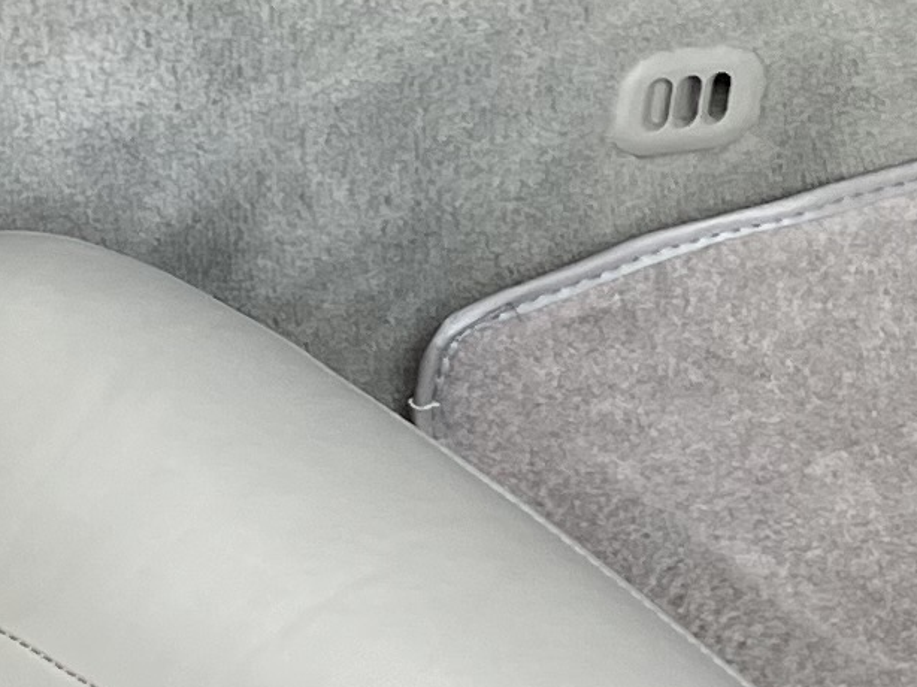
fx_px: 4872
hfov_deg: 10.8
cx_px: 450
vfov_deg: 8.0
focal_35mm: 184
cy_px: -67
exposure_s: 1/120
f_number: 1.8
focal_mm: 3.99
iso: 40
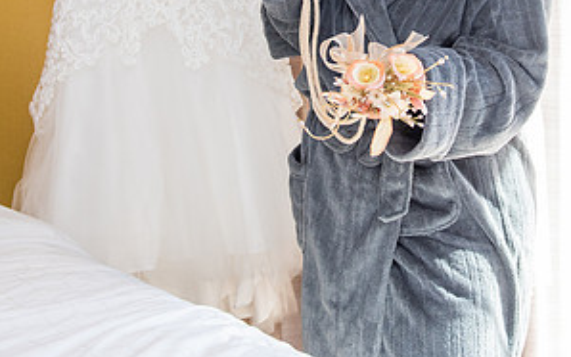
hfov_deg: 27.4
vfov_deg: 16.7
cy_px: -64
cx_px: 360
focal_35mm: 75
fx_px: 1167
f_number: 3.5
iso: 500
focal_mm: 32
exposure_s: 1/250
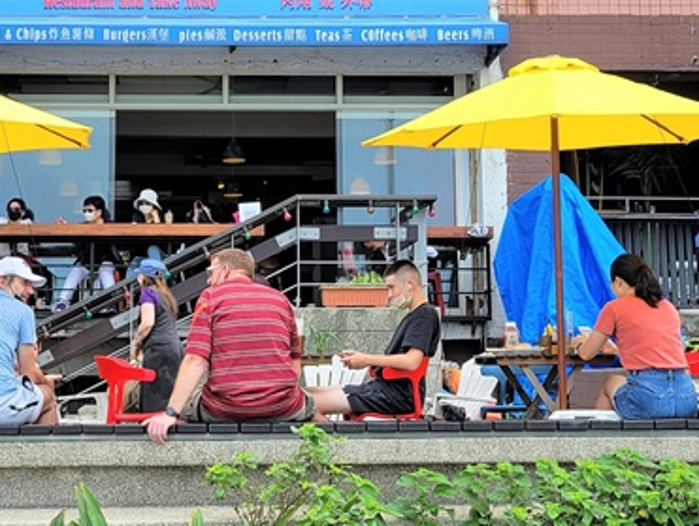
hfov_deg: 27.4
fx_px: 1415
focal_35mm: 70
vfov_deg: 21.0
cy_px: 189
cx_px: 179
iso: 40
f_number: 1.8
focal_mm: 5.4
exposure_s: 1/1668
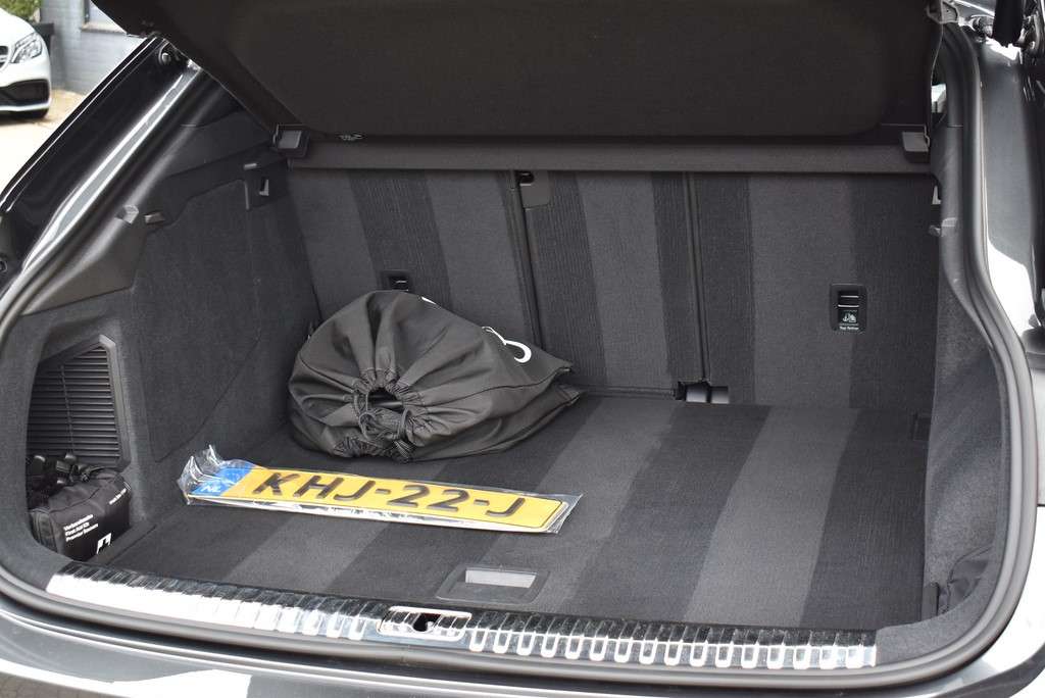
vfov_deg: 26.5
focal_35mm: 51
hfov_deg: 38.9
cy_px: 349
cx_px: 522
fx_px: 1481
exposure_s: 1/125
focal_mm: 34
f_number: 5.6
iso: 400
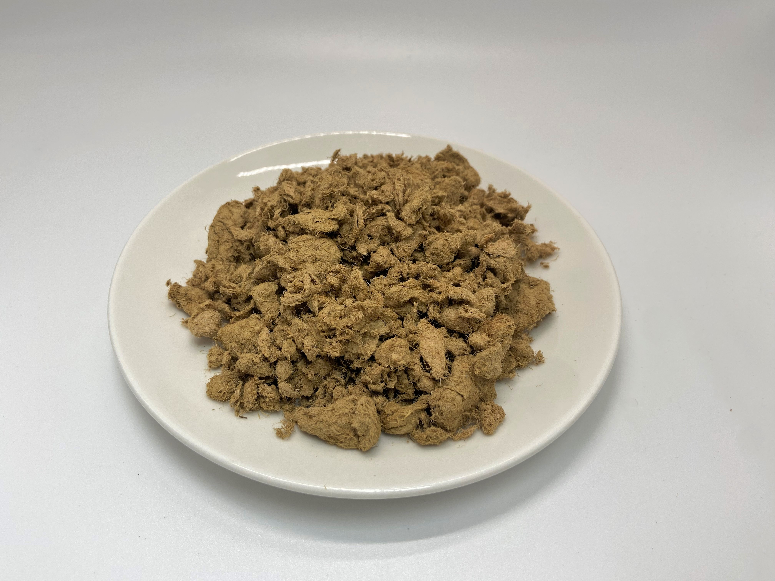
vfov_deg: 53.1
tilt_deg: -45.5
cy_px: 290
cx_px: 388
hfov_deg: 67.3
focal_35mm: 26
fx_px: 582
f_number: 1.8
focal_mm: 4.25
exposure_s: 1/120
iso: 40
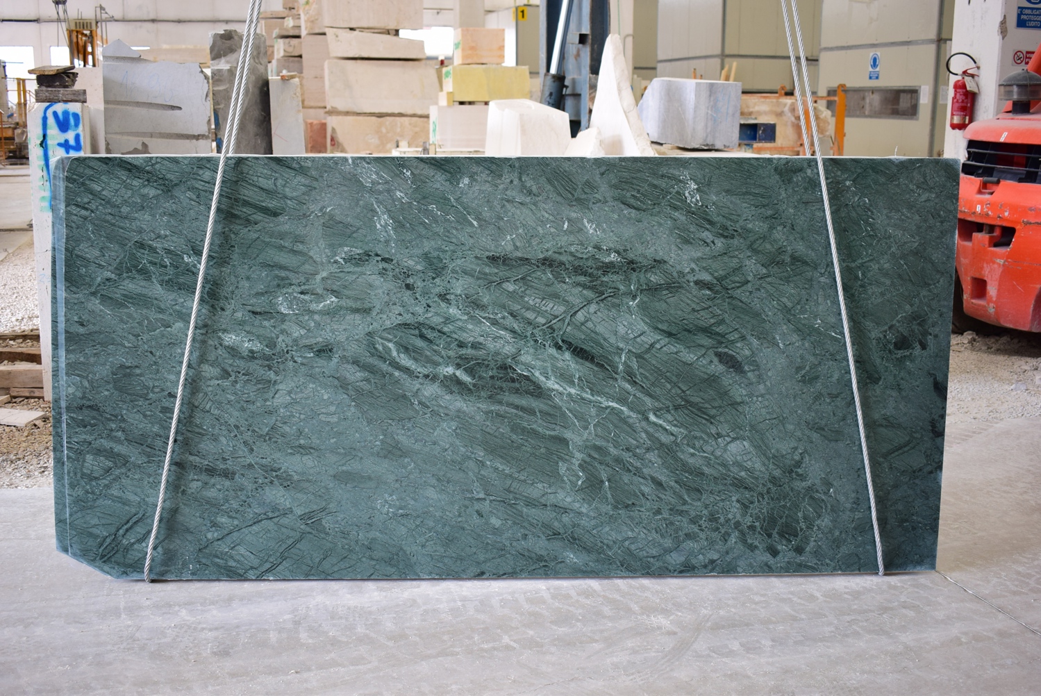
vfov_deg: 35.6
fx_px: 1085
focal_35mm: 38
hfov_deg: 51.2
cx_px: 520
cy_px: 348
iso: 400
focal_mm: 25
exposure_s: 1/60
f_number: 4
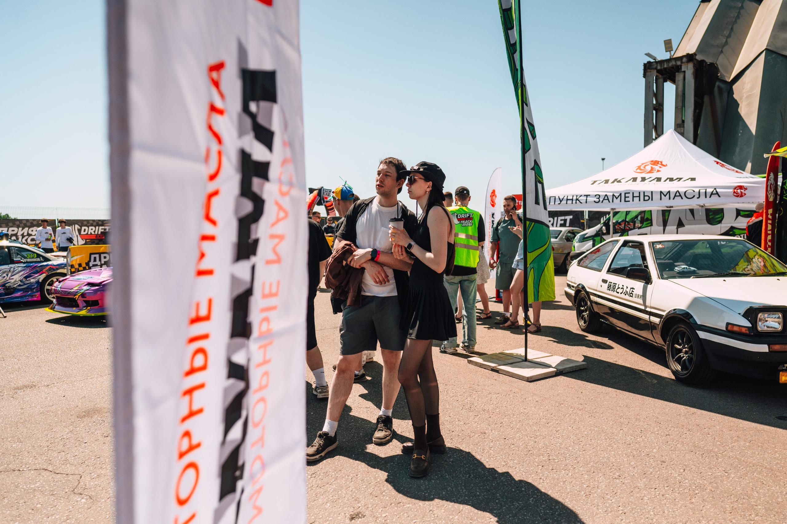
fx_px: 536
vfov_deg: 52.2
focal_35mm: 25
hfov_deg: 72.6
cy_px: 262
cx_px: 402
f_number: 2.8
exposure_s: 1/8000
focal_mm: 24
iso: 400
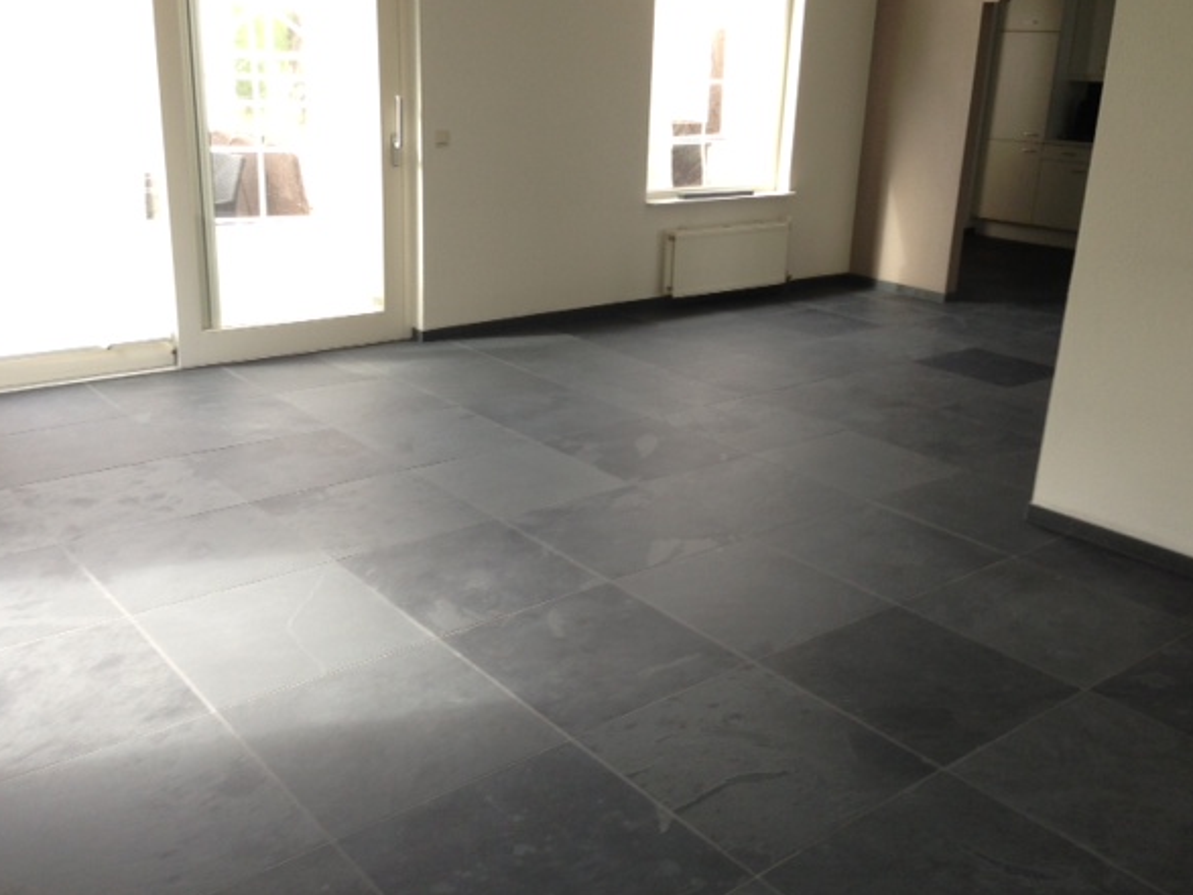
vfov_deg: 39.6
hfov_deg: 51.3
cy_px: 431
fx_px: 1240
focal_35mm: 36
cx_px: 622
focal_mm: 4.13
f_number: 2.4
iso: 64
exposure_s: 1/60
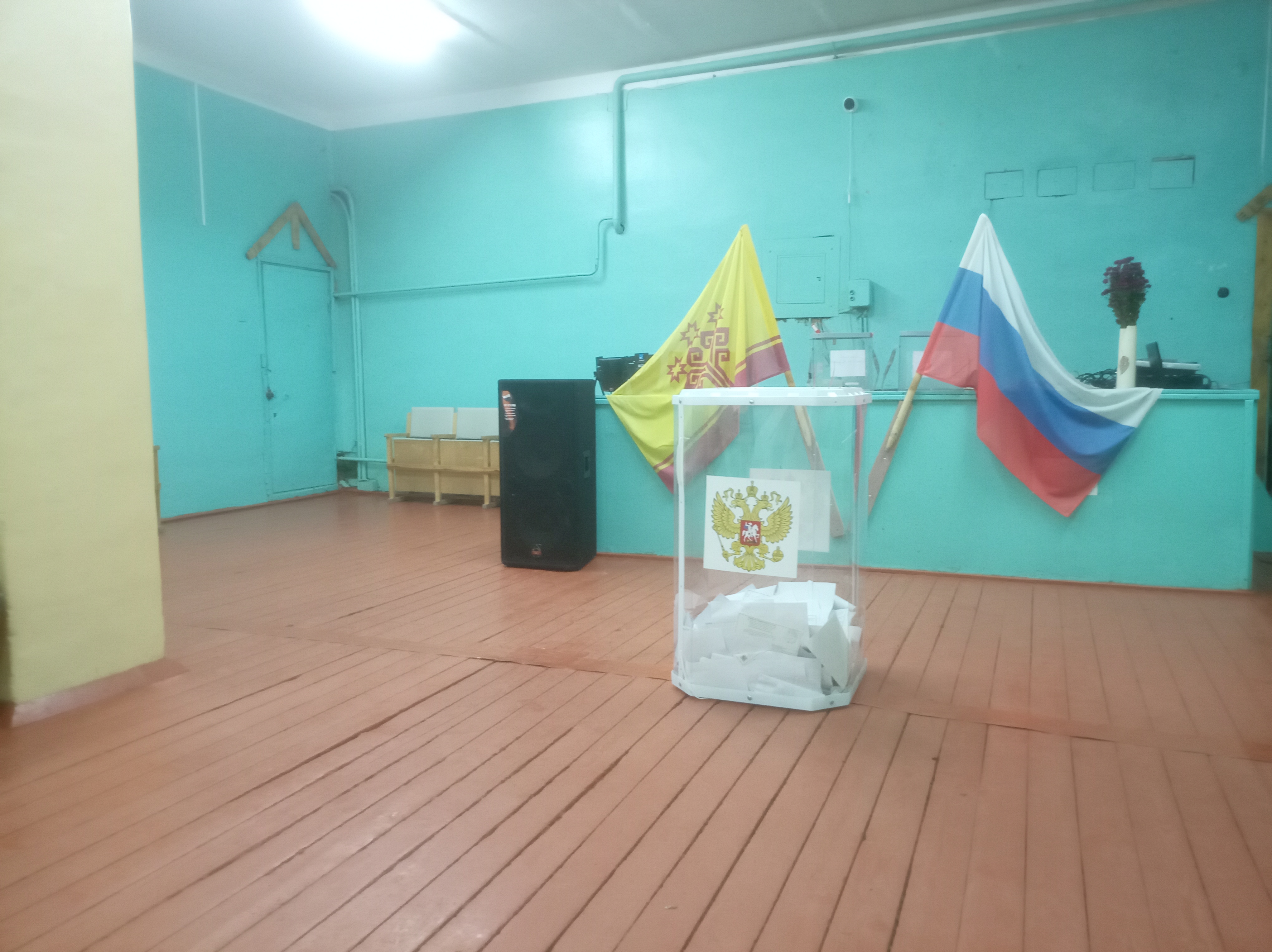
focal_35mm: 25
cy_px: 476
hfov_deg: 69.4
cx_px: 636
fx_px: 918
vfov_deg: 54.8
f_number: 1.8
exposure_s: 1/20
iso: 962
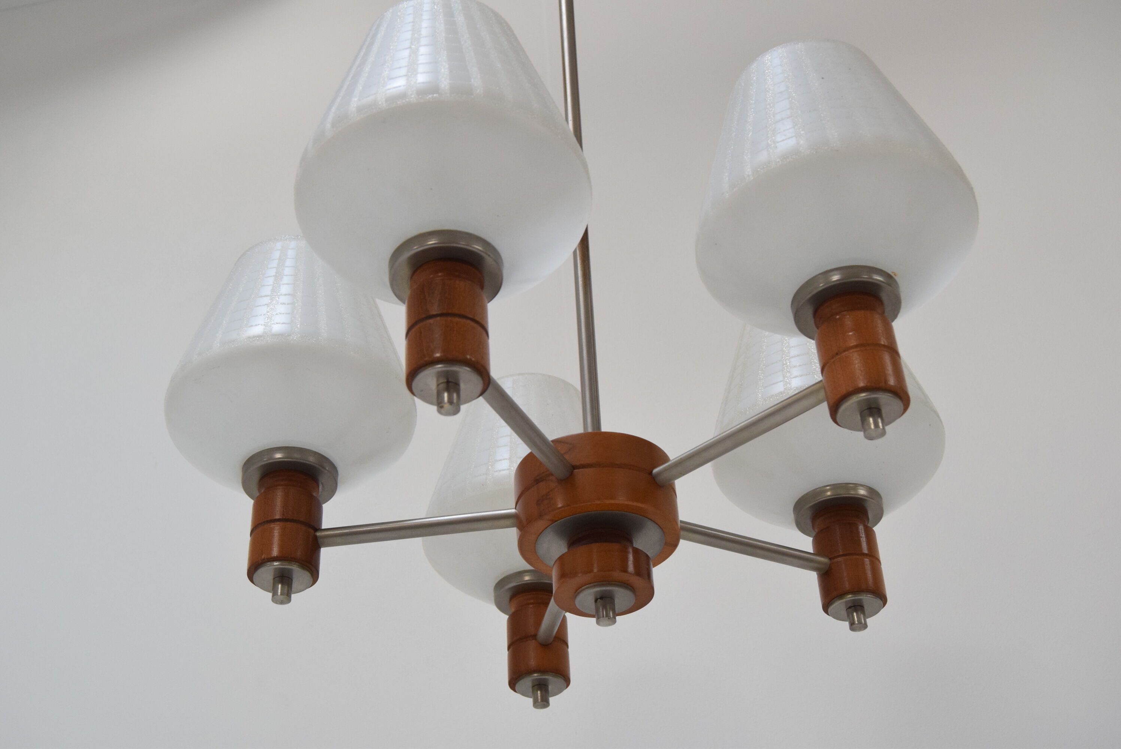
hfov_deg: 41.1
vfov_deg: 28.1
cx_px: 560
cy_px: 374
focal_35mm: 48
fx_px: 1496
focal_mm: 32
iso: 1600
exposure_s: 1/160
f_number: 6.3
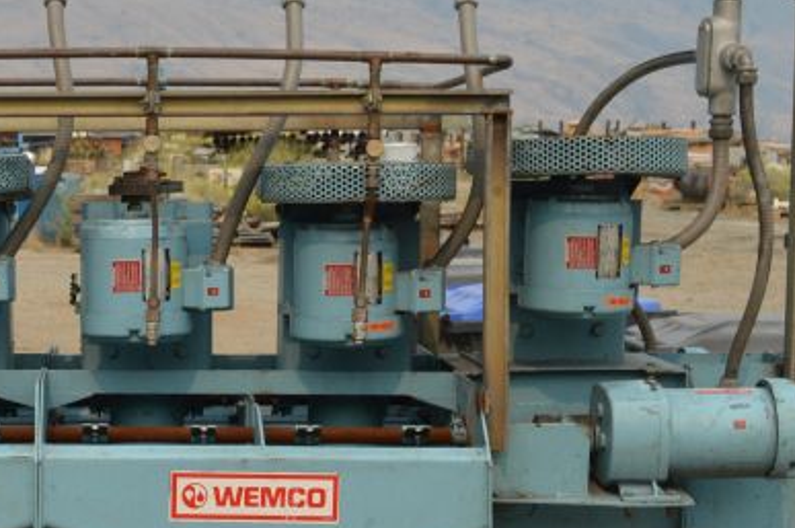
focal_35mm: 93
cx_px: -35
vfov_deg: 14.5
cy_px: 478
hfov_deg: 21.1
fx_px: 2051
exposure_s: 1/250
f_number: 8
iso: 100
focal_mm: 24
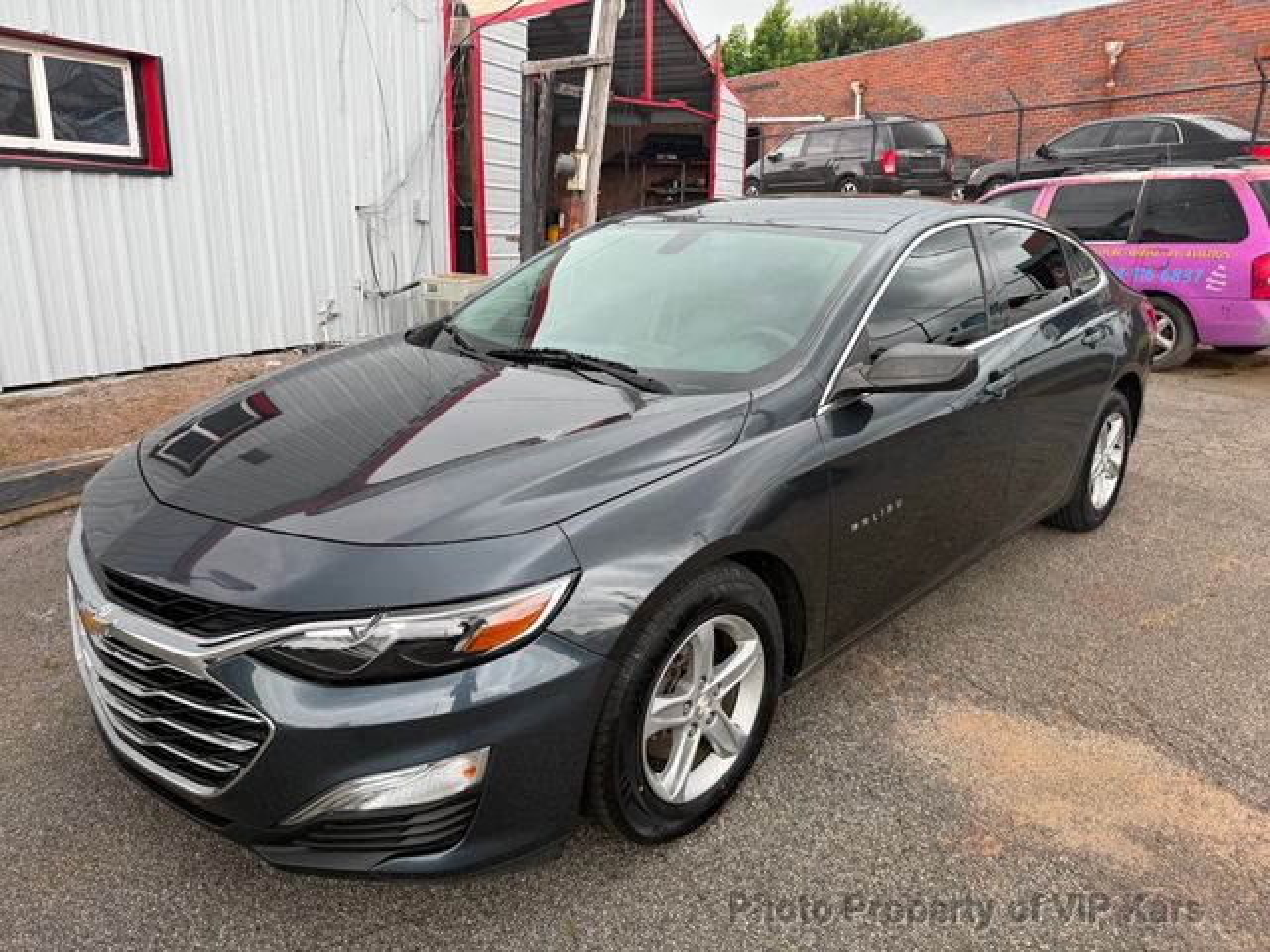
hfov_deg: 71.6
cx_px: 635
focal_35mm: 24
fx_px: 881
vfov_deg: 56.8
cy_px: 476
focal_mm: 6.76
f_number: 1.78
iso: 80
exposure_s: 1/528
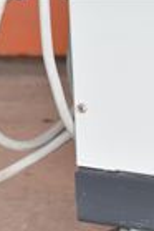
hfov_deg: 1.8
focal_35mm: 754
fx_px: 4826
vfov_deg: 2.7
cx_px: 303
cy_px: 271
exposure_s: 1/200
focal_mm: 140
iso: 1250
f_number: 6.3
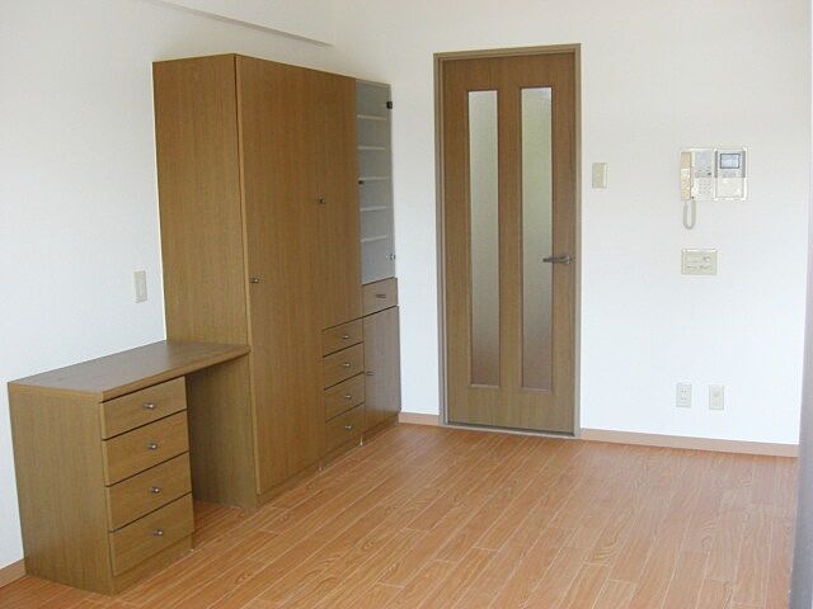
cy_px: 304
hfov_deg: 49.0
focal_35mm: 38
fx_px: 892
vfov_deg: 37.7
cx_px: 406
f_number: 2.8
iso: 200
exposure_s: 1/80
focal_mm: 7.9
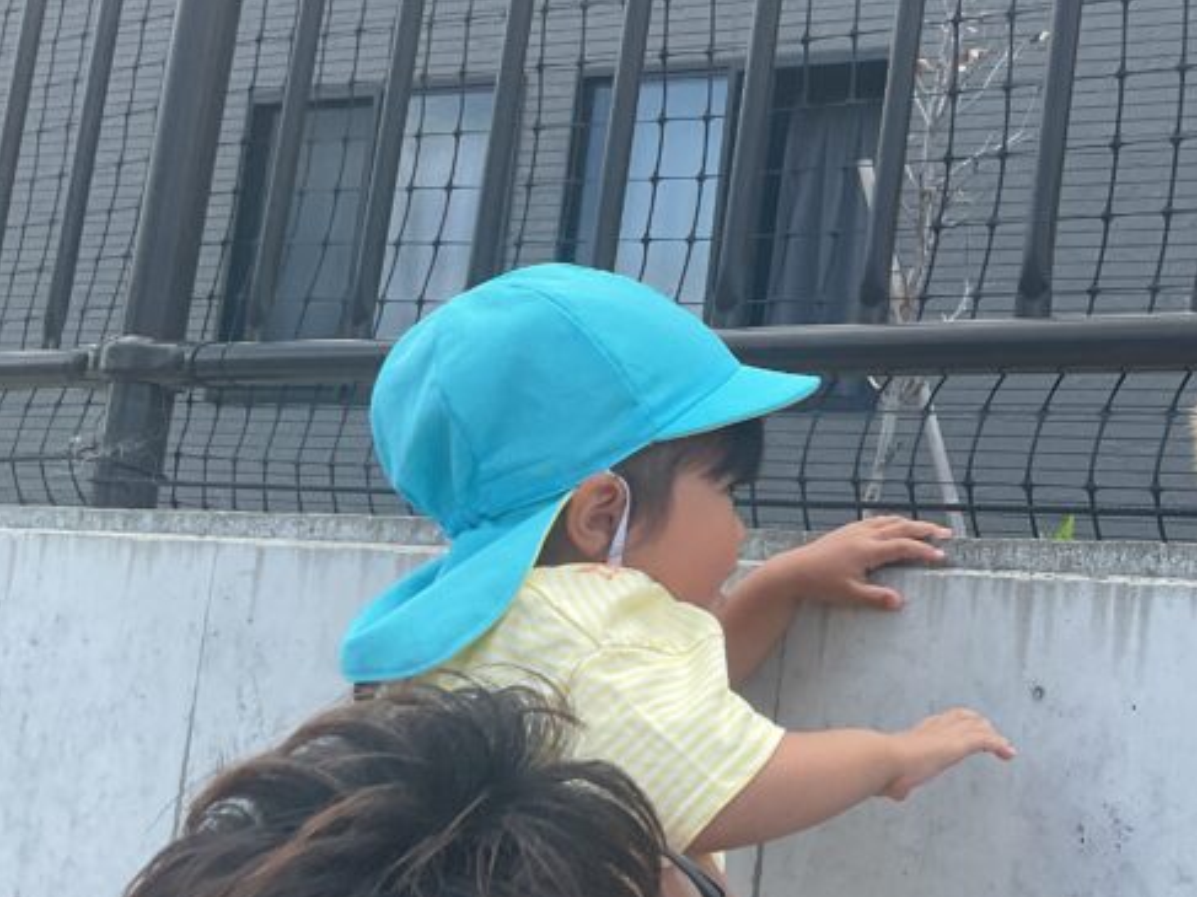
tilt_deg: +5.5
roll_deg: -4.7
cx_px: 1081
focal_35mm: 61
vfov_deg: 24.0
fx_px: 2109
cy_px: 462
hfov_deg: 30.3
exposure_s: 1/728
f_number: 1.8
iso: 16
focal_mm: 3
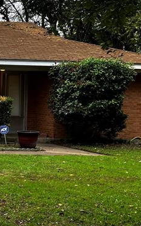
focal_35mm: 77
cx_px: -120
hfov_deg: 14.6
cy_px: 95
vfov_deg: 26.8
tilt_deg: -0.5
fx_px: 474
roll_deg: -1.8
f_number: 1.6
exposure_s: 1/200
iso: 40
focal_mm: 5.1
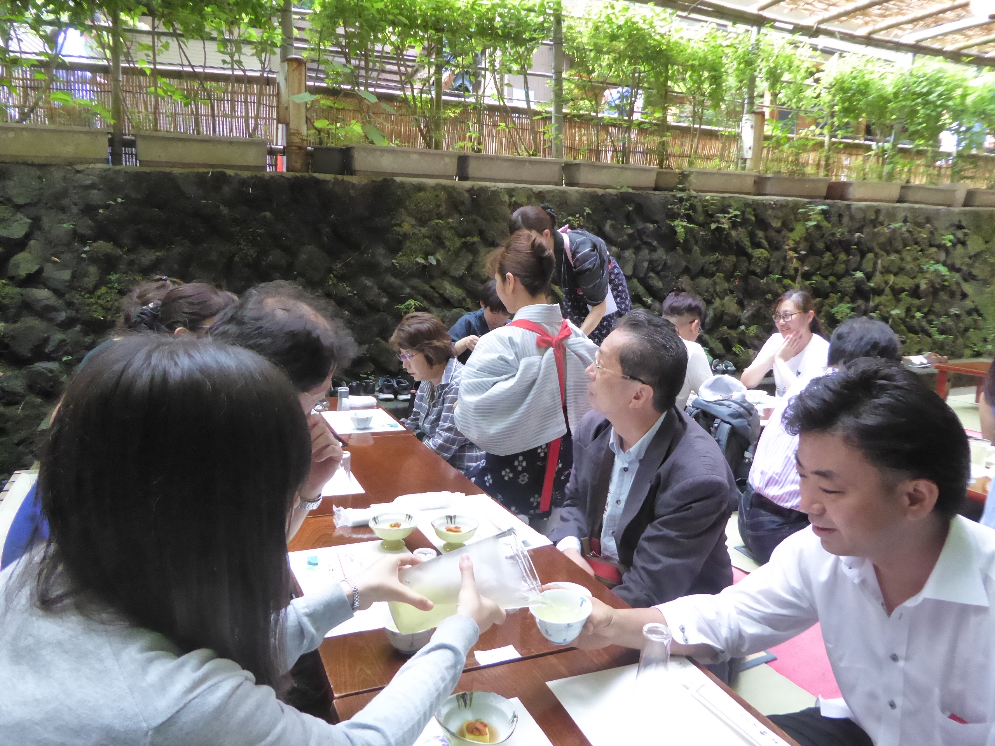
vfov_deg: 54.9
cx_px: 498
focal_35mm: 25
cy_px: 373
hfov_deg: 69.4
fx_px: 719
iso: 1600
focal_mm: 4.3
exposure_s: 1/100
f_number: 3.3
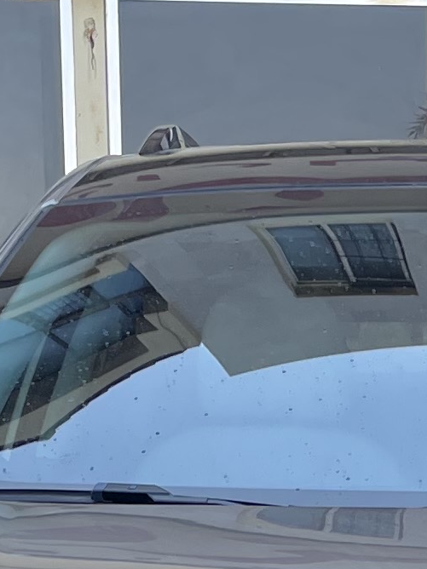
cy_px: 922
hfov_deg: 9.3
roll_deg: -0.8
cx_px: 542
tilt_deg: -10.6
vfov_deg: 11.9
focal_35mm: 157
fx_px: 2582
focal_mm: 4.2
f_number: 1.6
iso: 32
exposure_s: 1/707
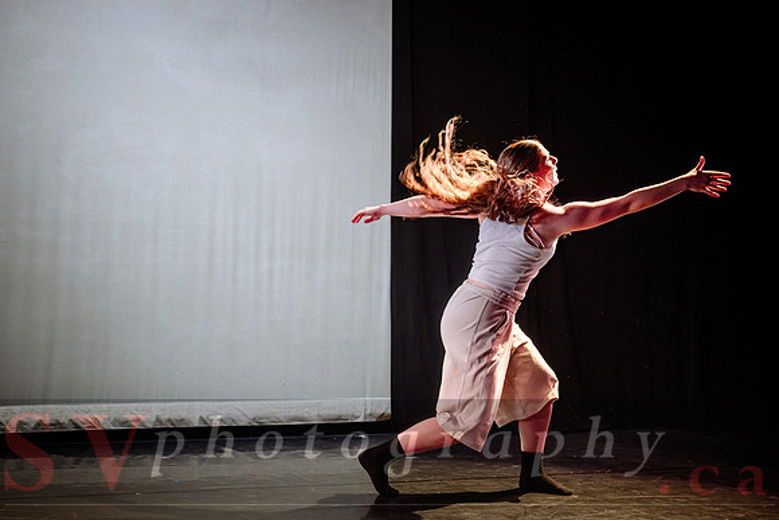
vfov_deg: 23.8
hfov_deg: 34.8
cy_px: 354
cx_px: 243
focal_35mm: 57
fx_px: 1226
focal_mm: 41
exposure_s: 1/300
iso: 800
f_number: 2.8
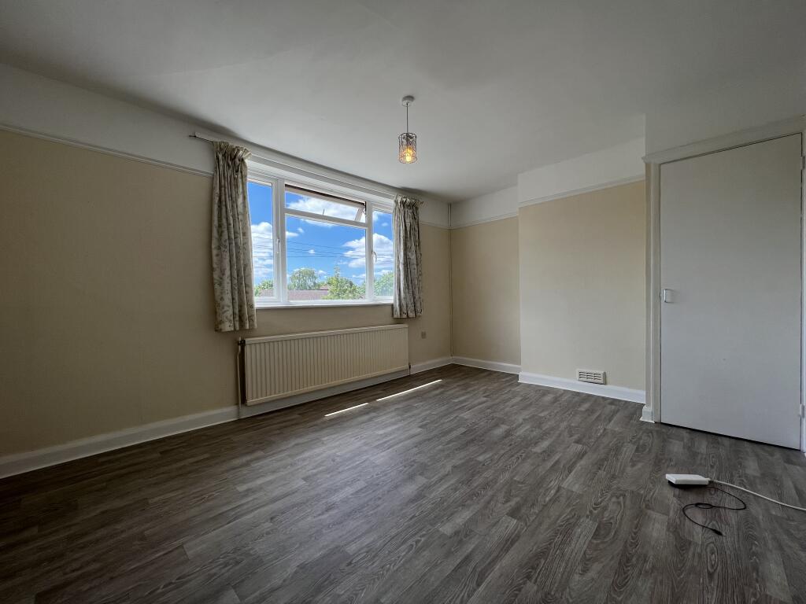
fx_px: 303
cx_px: 403
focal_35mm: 13
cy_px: 302
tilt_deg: +0.1
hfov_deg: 106.2
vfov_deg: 89.9
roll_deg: +1.4
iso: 32
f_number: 1.8
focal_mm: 1.57
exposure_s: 1/373
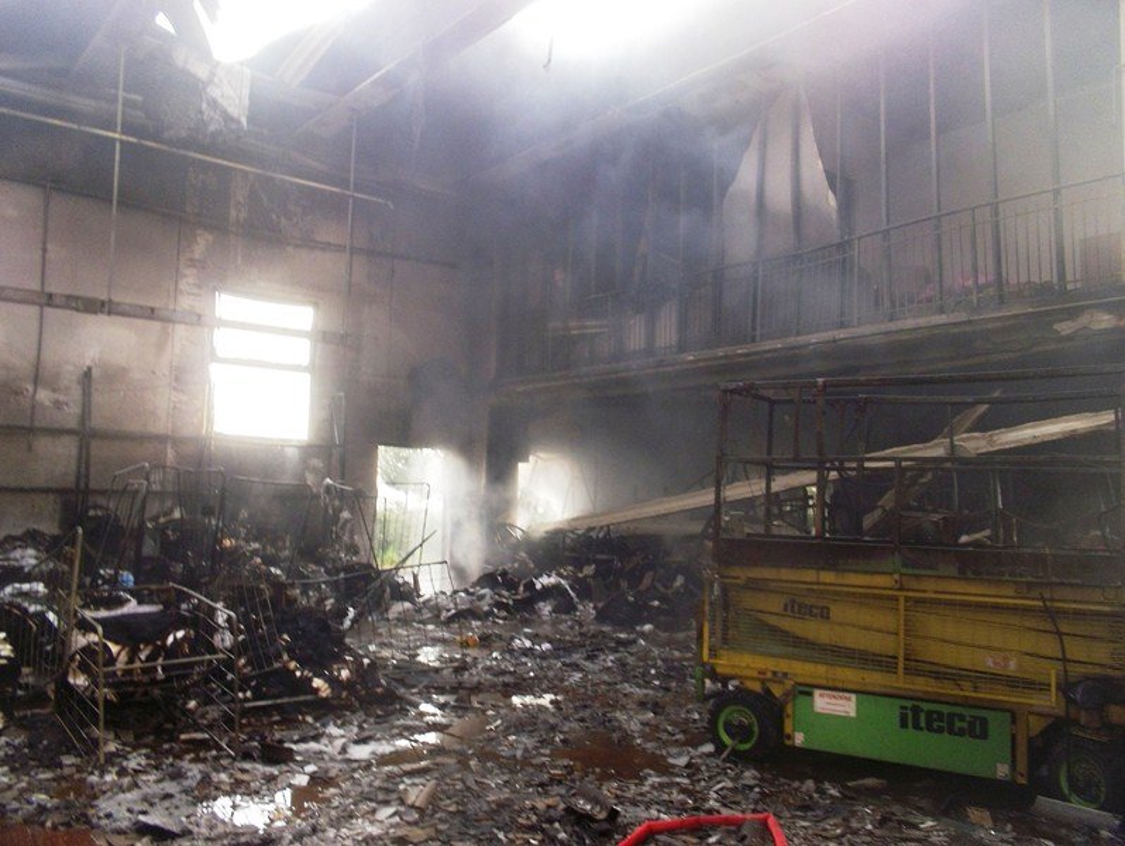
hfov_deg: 61.6
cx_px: 562
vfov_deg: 48.3
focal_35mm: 29
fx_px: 943
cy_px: 423
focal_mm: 4.1
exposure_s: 1/60
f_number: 3.3
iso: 80
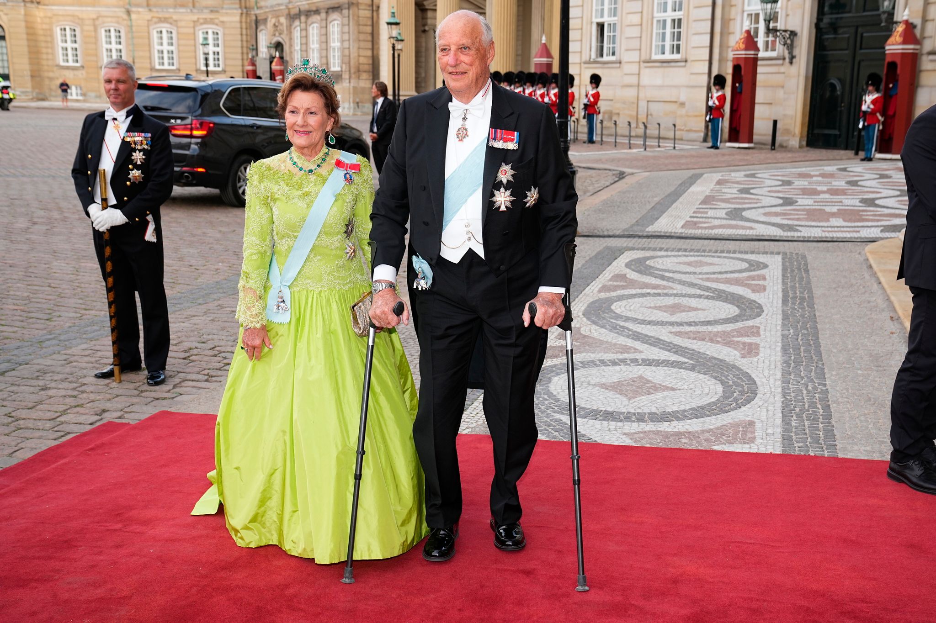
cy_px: 312
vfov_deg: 35.9
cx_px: 468
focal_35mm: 37
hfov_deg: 51.9
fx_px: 962
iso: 250
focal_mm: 37
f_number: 5
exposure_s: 1/200
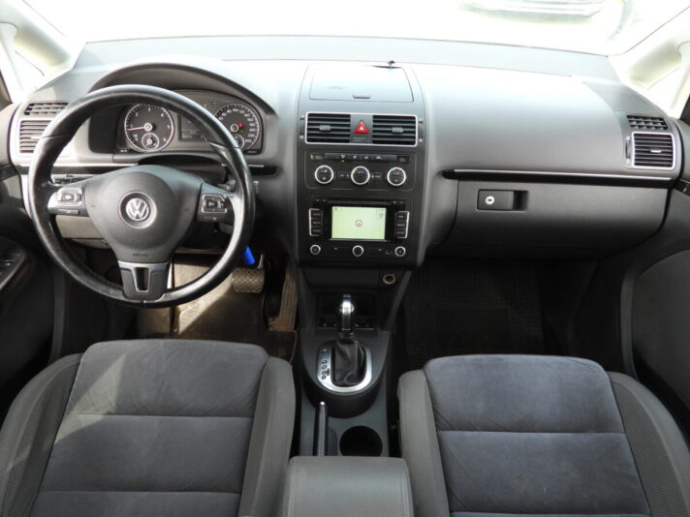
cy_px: 258
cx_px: 345
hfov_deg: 71.6
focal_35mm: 24
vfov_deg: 56.8
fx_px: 478
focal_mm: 4.3
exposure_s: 1/80
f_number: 2.8
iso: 100
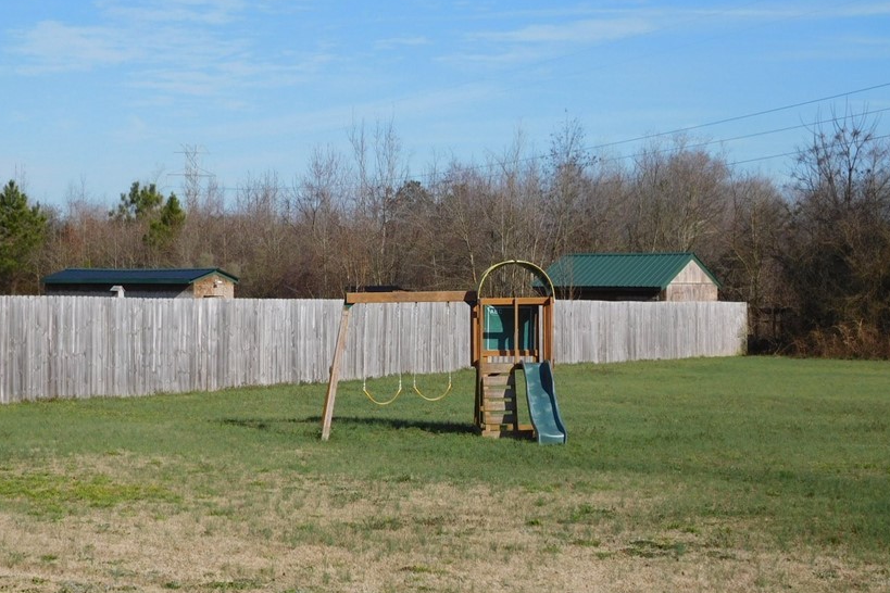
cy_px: 342
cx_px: 400
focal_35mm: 65
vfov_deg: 20.9
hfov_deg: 30.9
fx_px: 1607
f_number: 4.1
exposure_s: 1/1250
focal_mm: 8.9
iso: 125
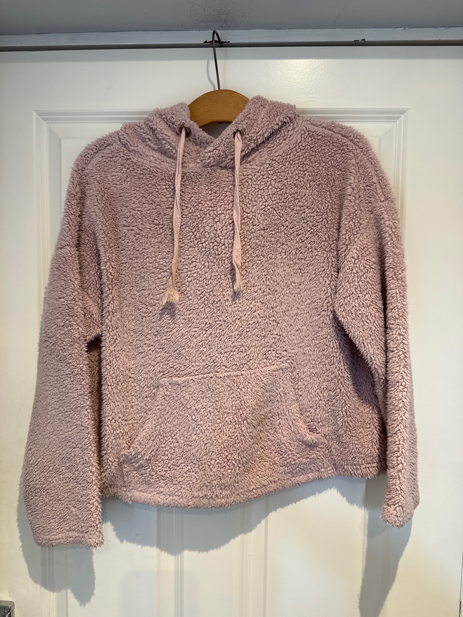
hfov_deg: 56.8
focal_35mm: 24
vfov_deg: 71.6
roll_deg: -1.3
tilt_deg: -3.7
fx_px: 428
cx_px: 232
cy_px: 308
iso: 125
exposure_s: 1/50
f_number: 1.78
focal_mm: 6.76
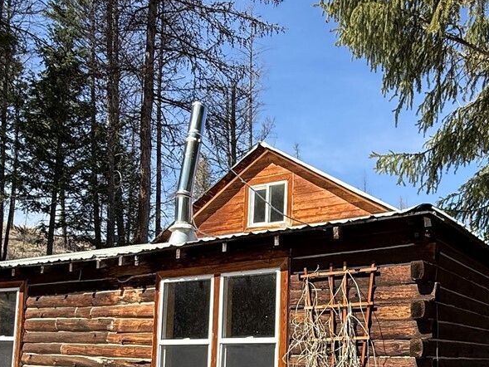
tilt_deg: +6.0
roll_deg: -0.5
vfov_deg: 36.1
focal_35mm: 38
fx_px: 537
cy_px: 308
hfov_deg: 47.6
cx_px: 350
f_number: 2.2
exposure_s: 1/1125
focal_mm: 2.22
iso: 50
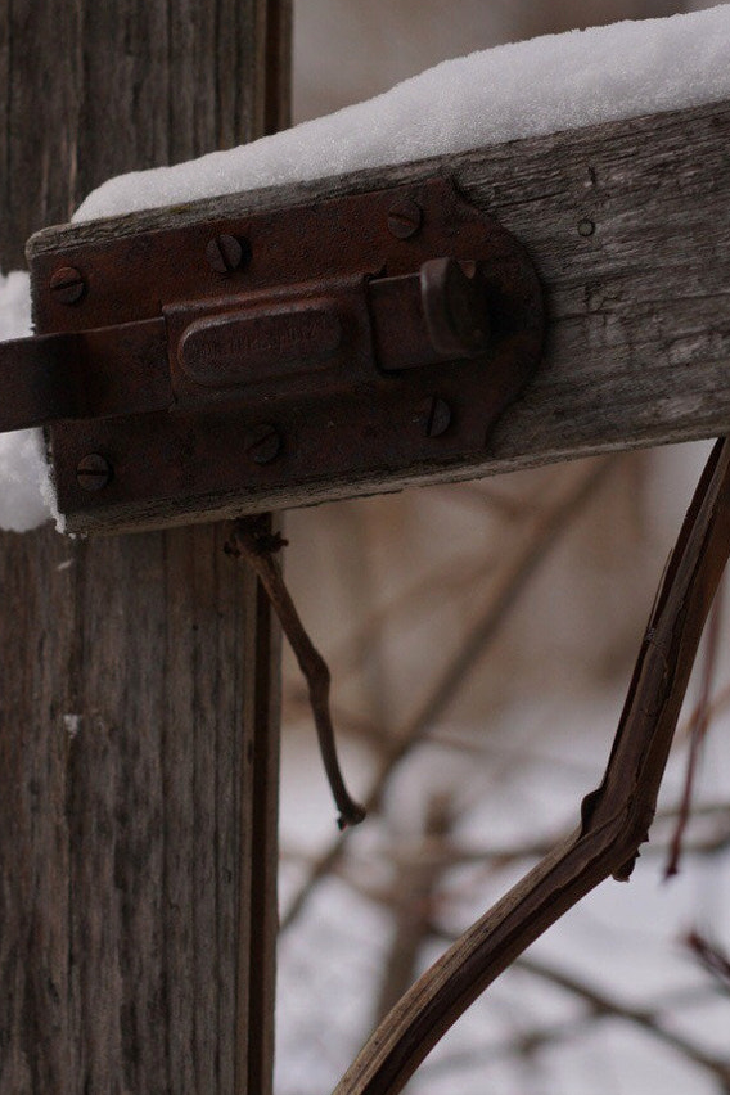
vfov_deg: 14.5
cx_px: 120
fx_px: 4288
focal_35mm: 141
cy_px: 382
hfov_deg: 9.7
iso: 50
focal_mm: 50
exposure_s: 1/640
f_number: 2.8
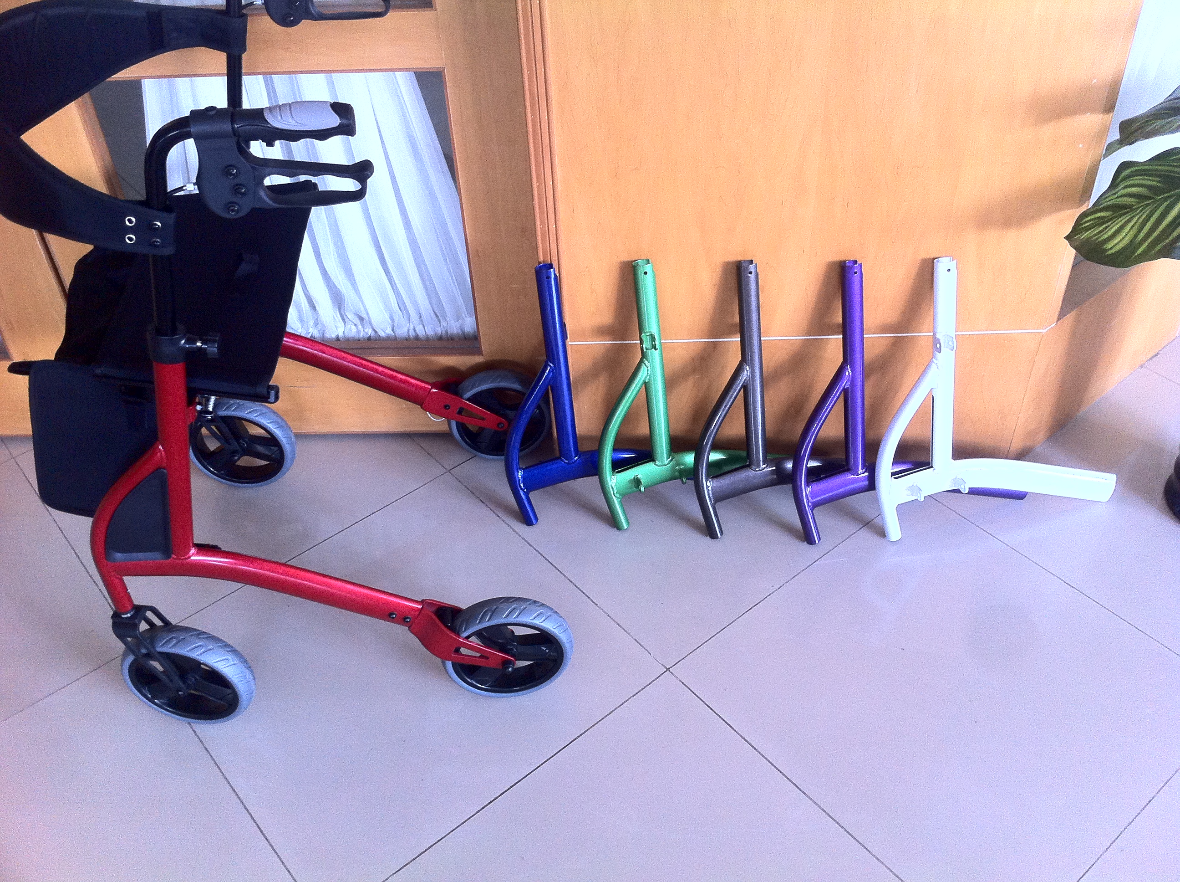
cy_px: 441
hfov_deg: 52.7
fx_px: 1191
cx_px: 590
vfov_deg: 40.6
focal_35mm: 35
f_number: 2.8
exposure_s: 1/15
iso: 160
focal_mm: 3.85
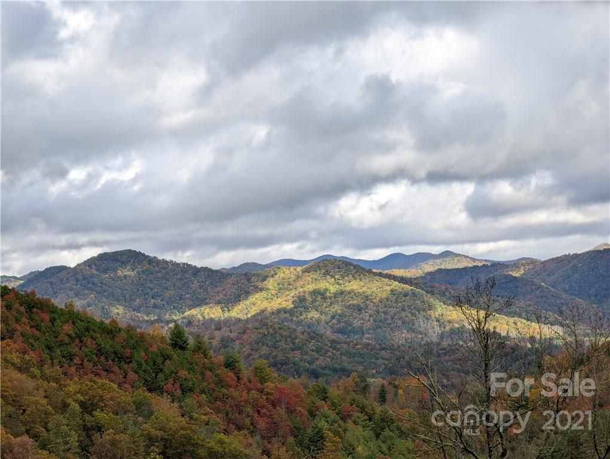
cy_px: 230
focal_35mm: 104
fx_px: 1835
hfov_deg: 18.9
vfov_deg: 14.3
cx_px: 305
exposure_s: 1/369
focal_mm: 19
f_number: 3.5
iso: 45
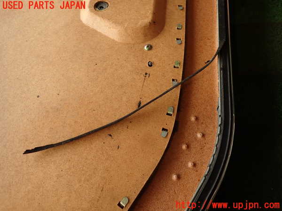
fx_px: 204
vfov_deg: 54.9
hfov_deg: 69.4
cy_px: 106
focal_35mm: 25
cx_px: 141
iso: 100
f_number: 2
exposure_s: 1/80
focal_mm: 4.5
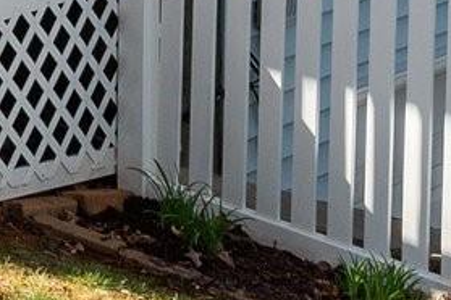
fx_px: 1929
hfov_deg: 12.0
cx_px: -415
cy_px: -520
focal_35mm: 154
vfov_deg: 8.0
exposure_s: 1/800
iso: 800
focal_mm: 21
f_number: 9
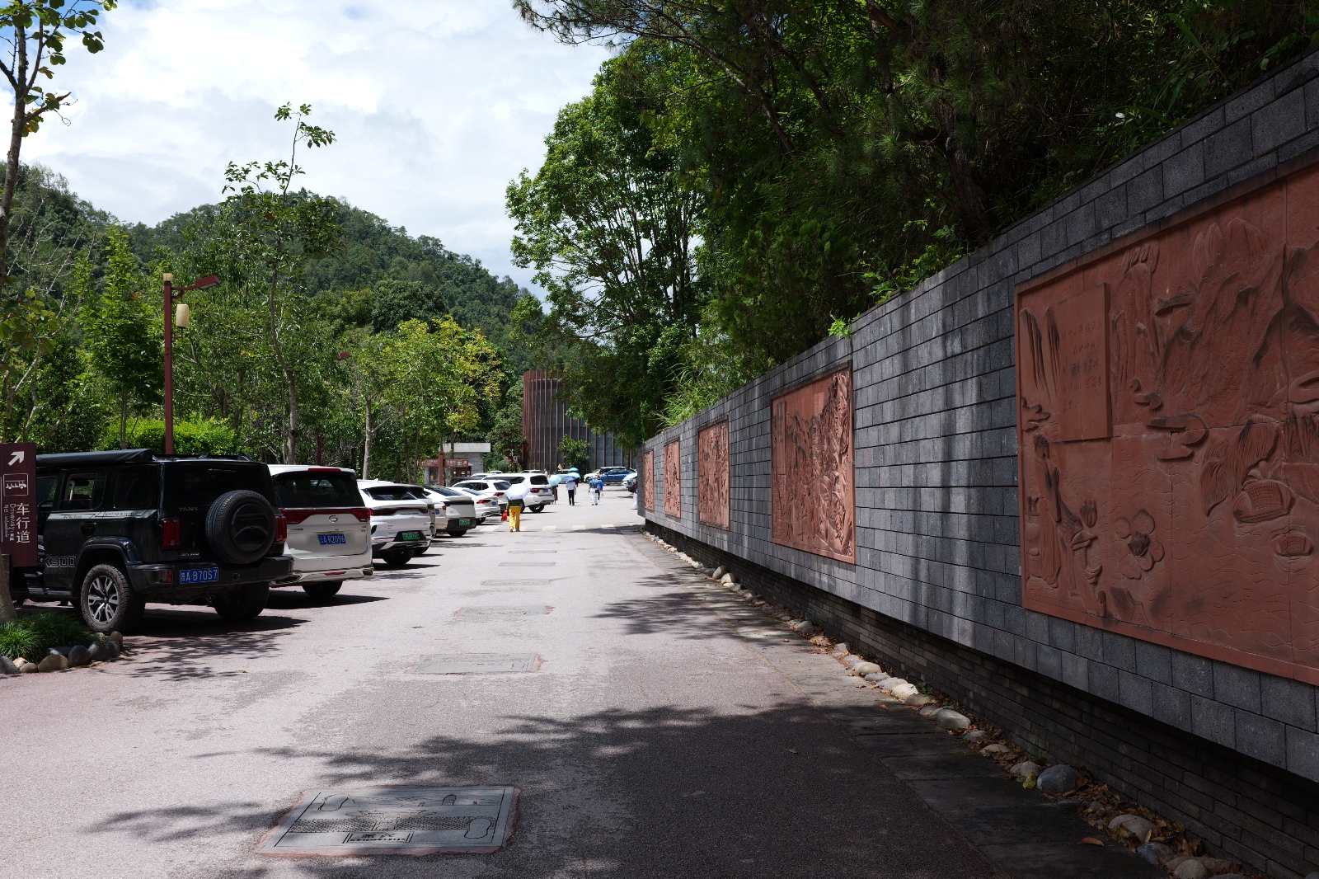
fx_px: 1172
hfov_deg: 58.7
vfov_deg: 41.1
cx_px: 660
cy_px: 440
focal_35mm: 32
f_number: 6.3
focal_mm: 32
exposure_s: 1/320
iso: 100
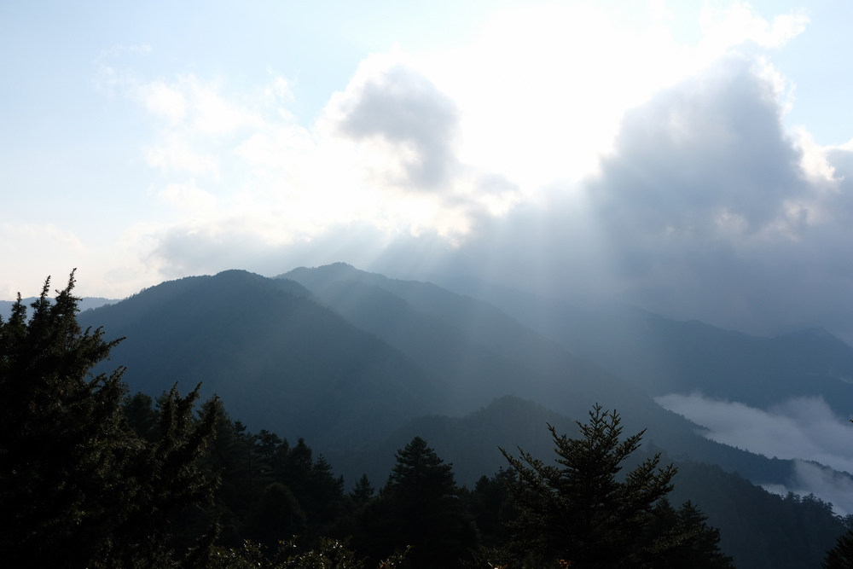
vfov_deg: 37.9
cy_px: 284
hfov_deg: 54.4
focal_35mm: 35
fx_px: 829
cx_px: 426
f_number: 8
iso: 640
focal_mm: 23
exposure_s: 1/1600
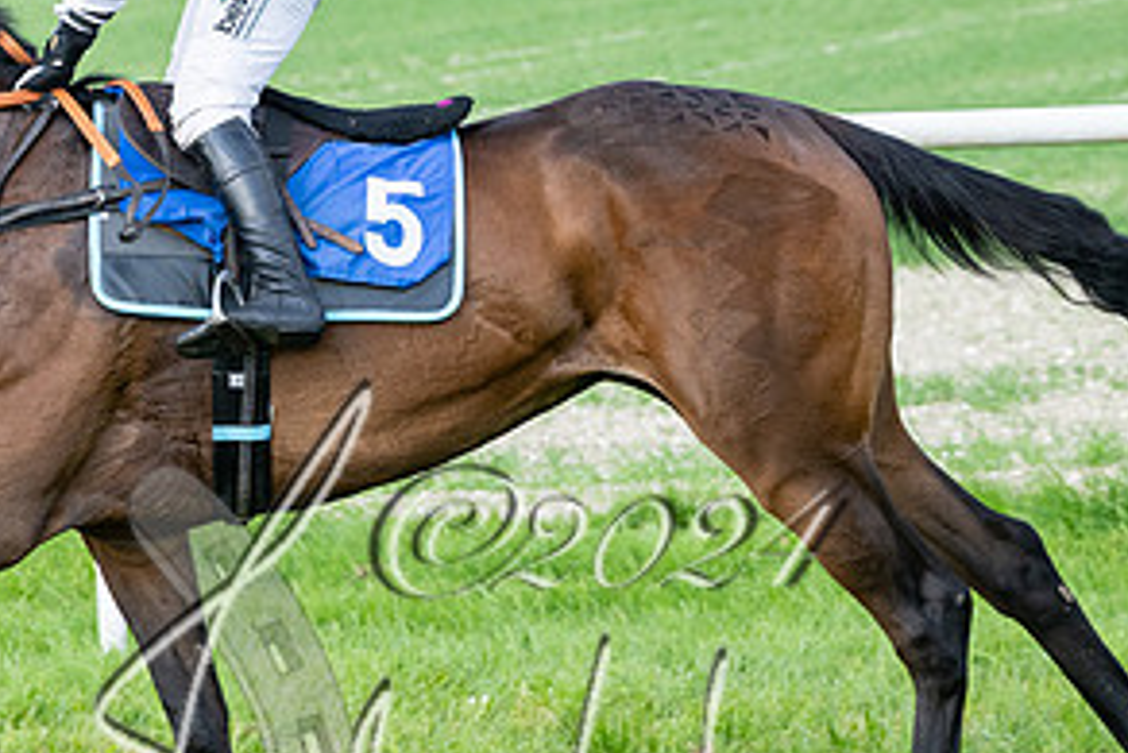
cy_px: 151
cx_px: -65
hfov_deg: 8.3
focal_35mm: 246
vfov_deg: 5.6
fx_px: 7711
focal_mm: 87
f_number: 4
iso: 400
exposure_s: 1/1600
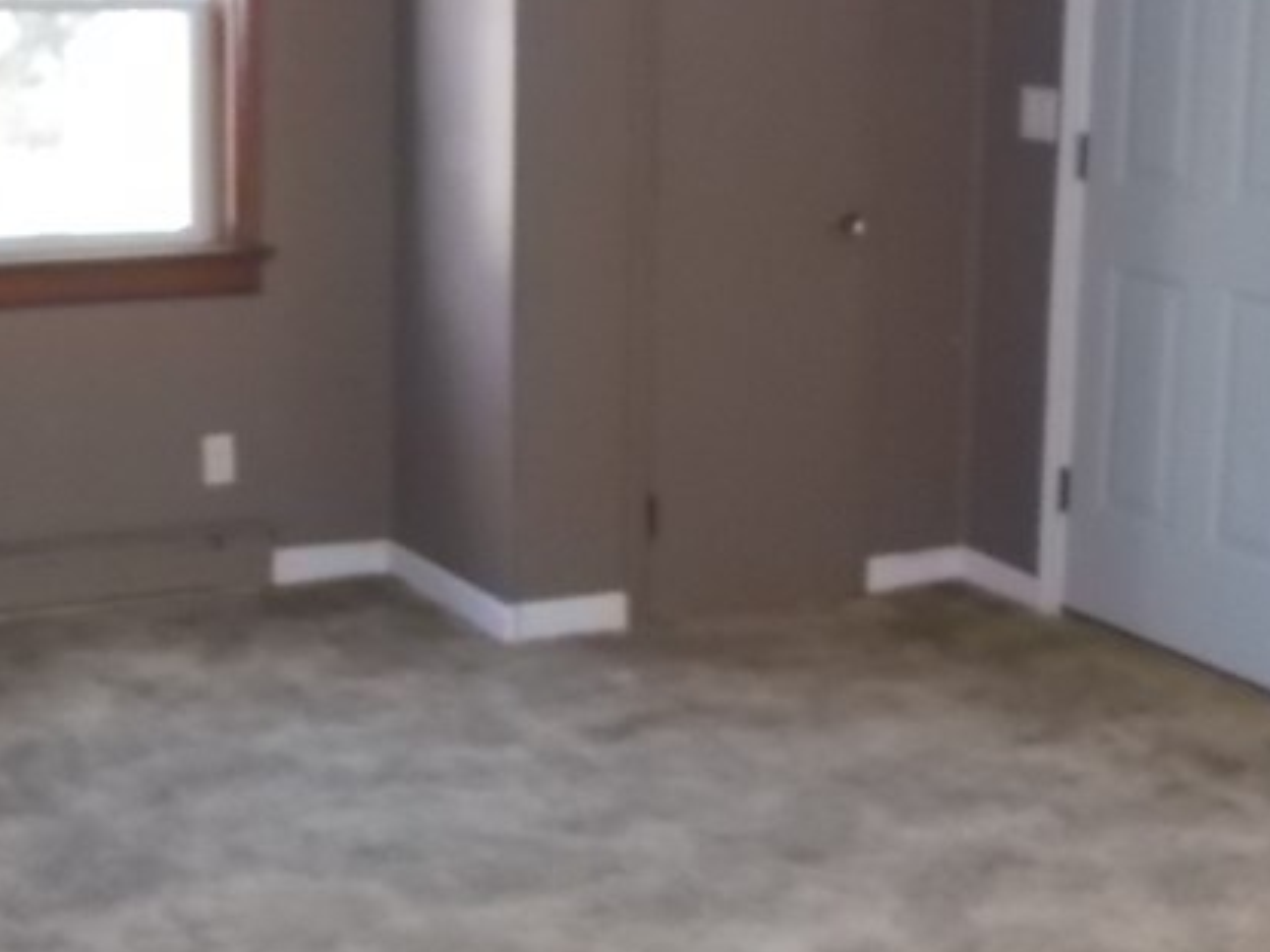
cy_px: 357
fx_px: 2348
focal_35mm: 64
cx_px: 504
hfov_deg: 30.2
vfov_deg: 22.9
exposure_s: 1/25
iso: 320
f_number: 3.2
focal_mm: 4.6
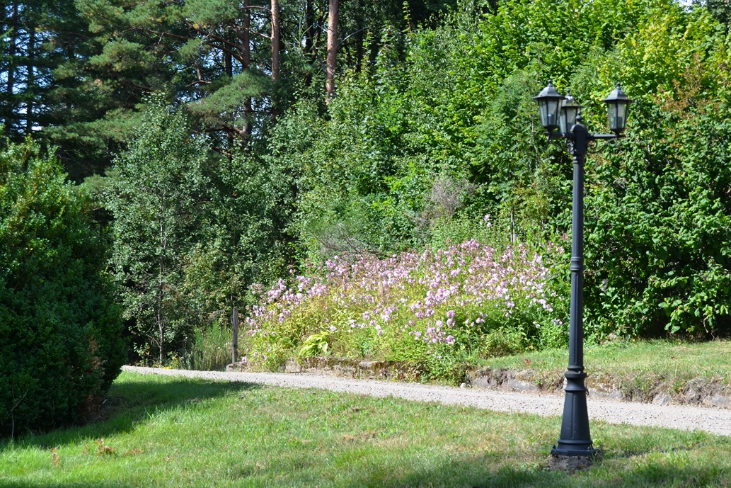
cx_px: 405
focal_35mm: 87
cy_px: 237
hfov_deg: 23.4
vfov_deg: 15.7
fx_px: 1767
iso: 100
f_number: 7.1
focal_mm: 52
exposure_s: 1/200
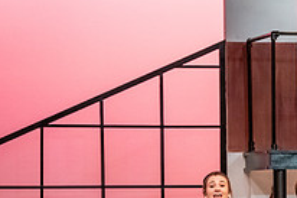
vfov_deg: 4.6
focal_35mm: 296
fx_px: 2440
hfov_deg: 6.9
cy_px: 216
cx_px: 347
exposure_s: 1/200
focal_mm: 105
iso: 3200
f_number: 3.5
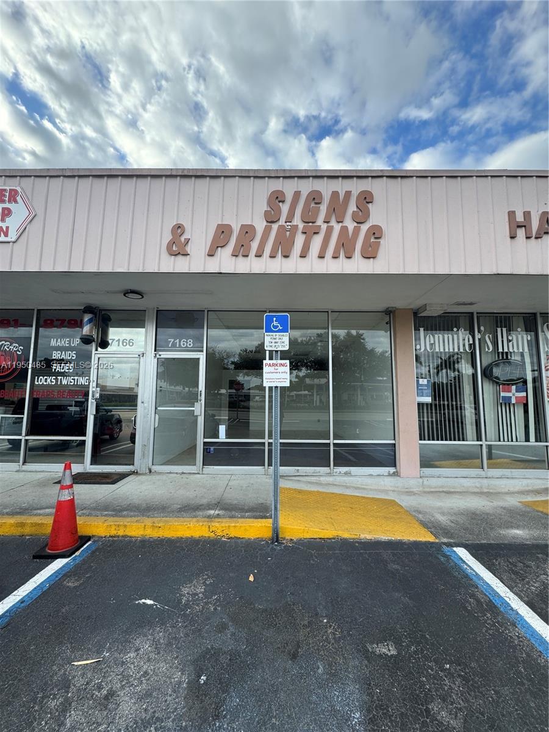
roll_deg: -0.7
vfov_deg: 102.1
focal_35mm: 14
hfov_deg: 85.7
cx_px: 274
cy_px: 366
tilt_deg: +5.0
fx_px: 296
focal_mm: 2.22
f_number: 2.2
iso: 40
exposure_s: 1/266
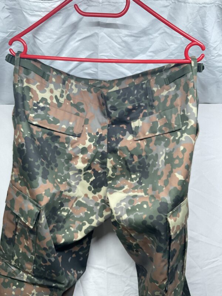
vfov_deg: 61.7
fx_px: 248
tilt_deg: -34.4
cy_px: 148
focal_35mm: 29
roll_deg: -0.2
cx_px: 111
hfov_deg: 48.2
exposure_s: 1/60
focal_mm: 3
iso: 250
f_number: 1.8
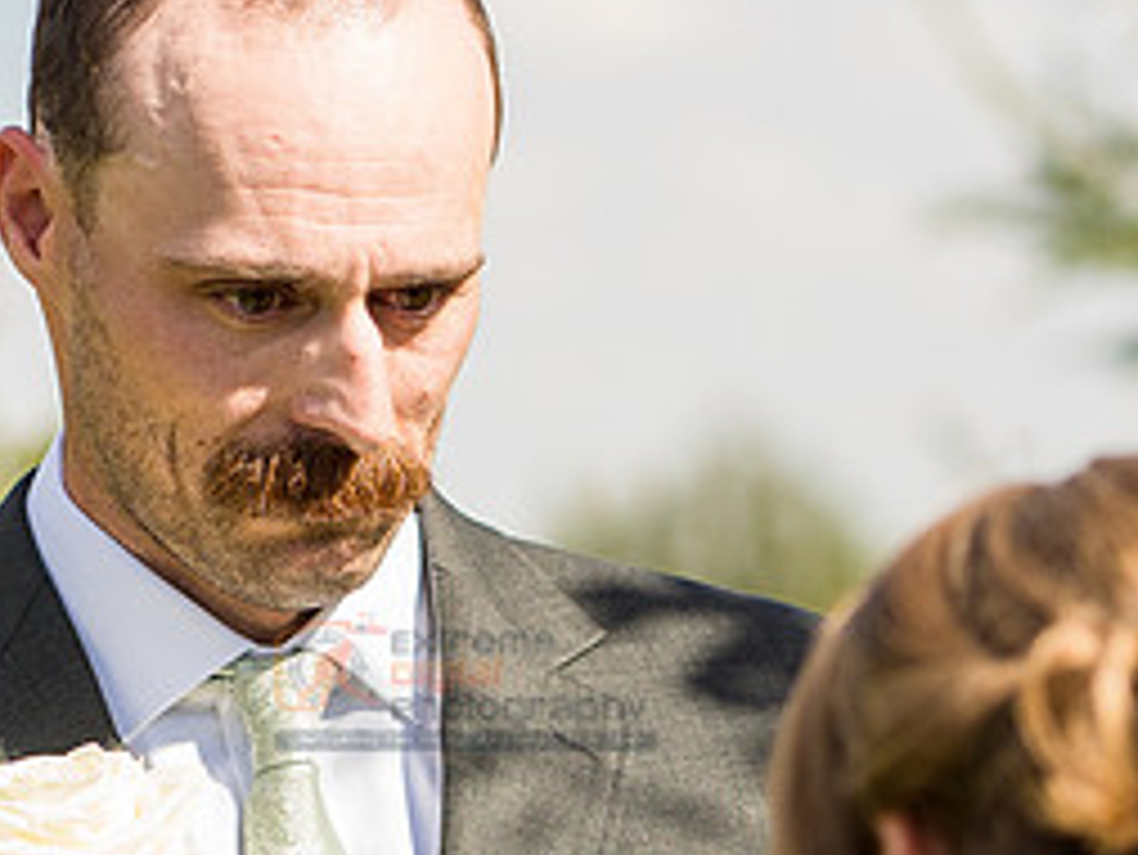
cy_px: 682
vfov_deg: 5.3
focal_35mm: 280
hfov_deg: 7.1
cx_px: 468
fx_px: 9209
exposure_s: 1/3200
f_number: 2.8
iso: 250
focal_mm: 85
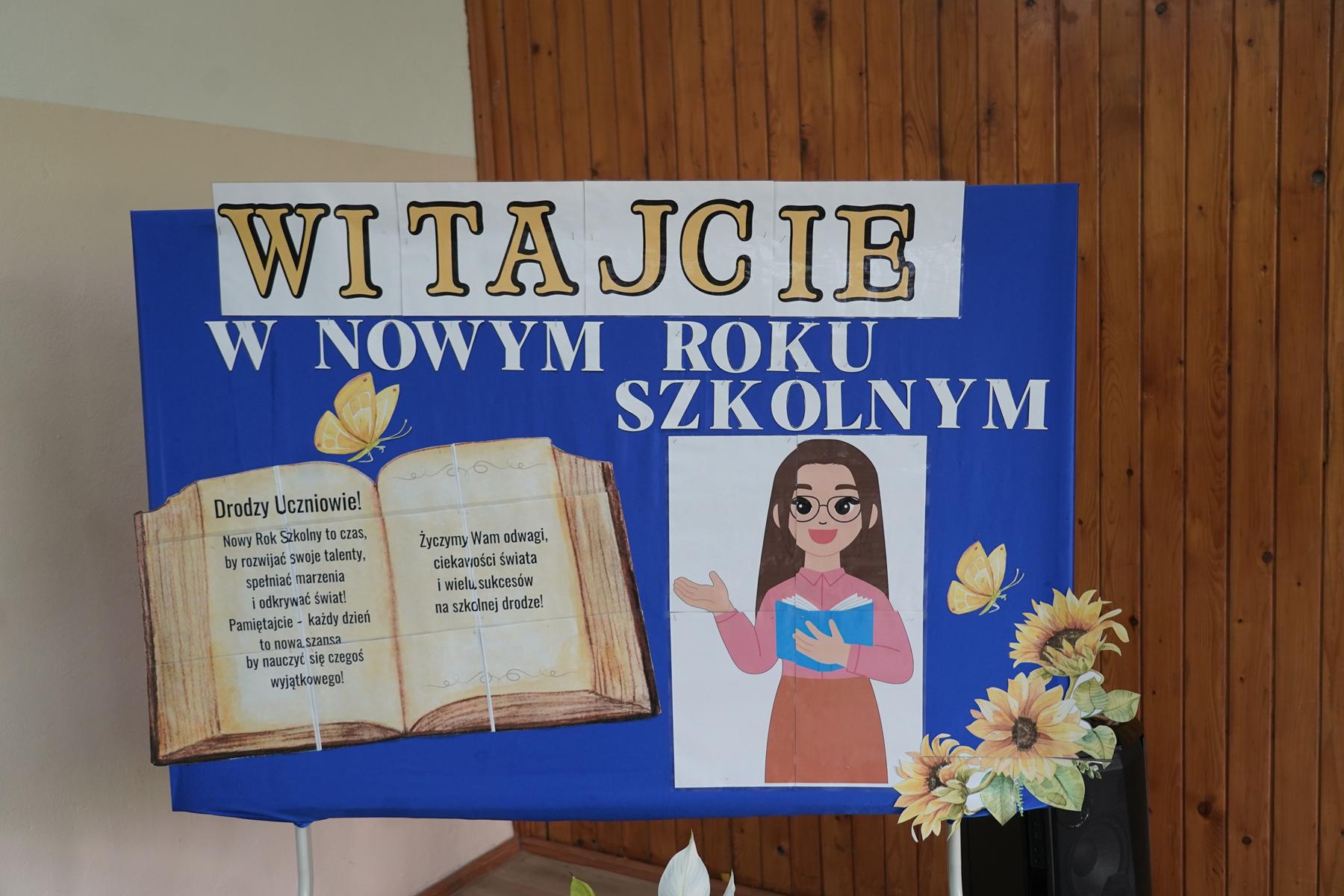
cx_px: 672
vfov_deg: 38.9
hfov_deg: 55.8
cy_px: 448
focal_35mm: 34
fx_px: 1269
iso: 1250
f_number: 4
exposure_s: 1/160
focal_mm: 34
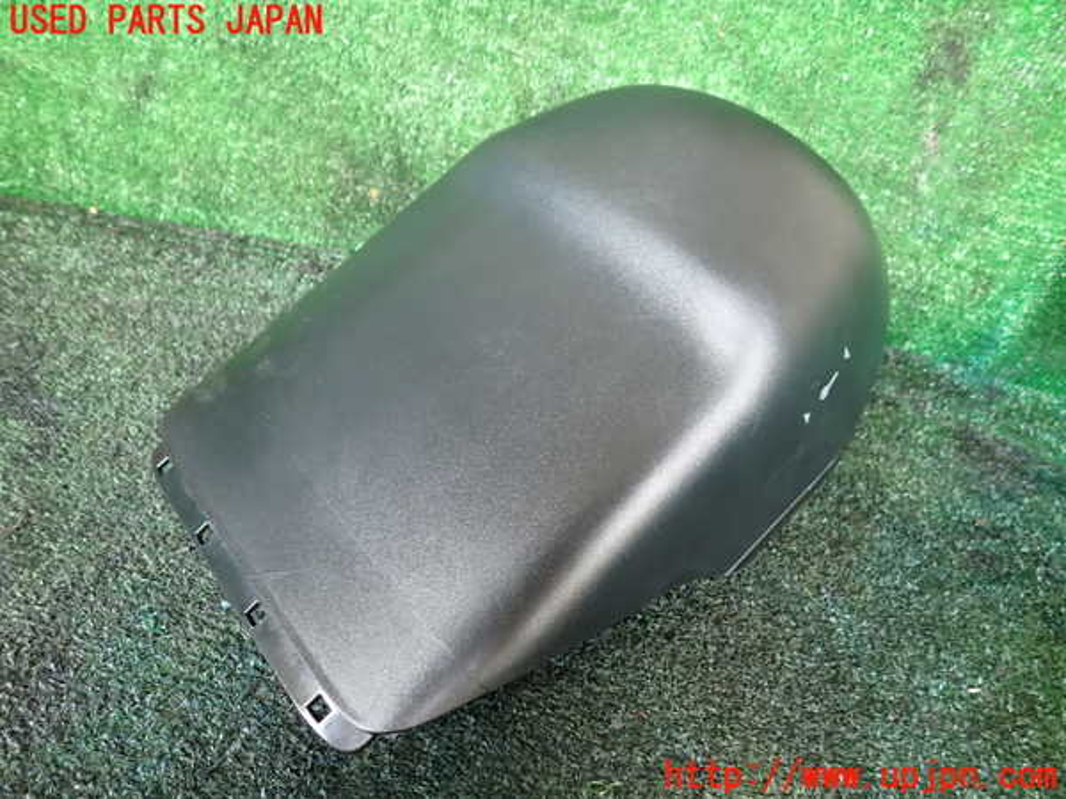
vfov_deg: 54.9
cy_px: 400
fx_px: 770
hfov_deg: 69.4
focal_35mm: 25
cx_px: 533
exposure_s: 1/30
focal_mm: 4.5
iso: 200
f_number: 2
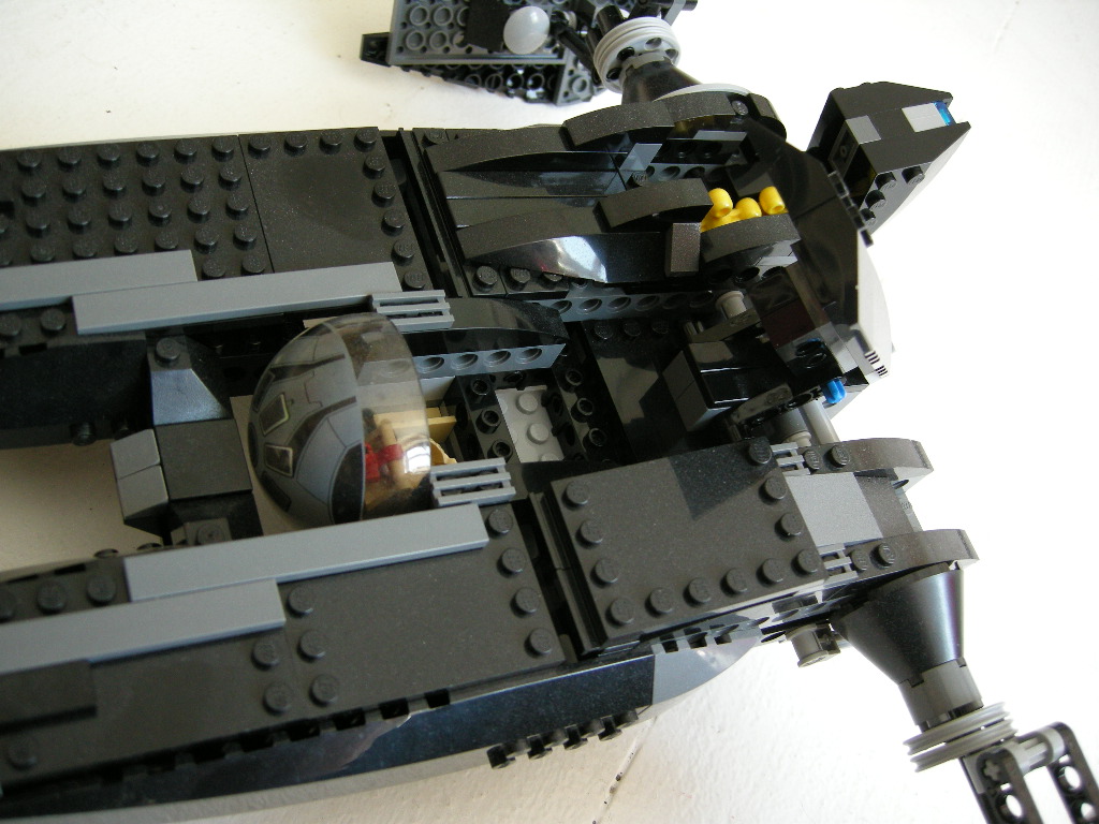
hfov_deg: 51.4
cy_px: 412
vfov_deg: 39.7
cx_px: 550
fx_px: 1143
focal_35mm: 36
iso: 172
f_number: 2.7
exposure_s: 1/54.6
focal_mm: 7.5
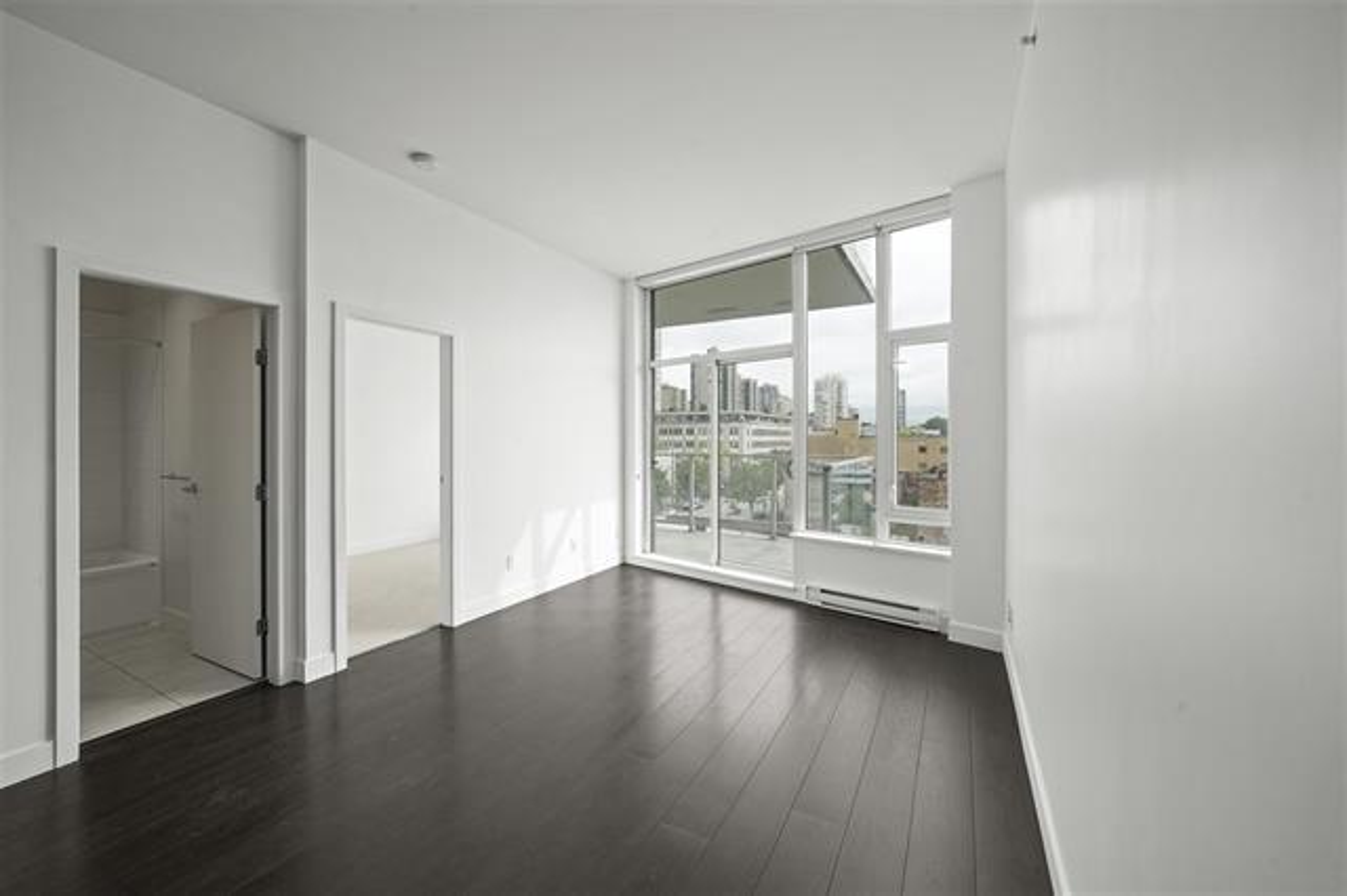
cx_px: 674
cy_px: 448
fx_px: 524
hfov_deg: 104.3
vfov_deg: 81.1
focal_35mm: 14
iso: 1600
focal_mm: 14
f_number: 9
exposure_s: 1/60
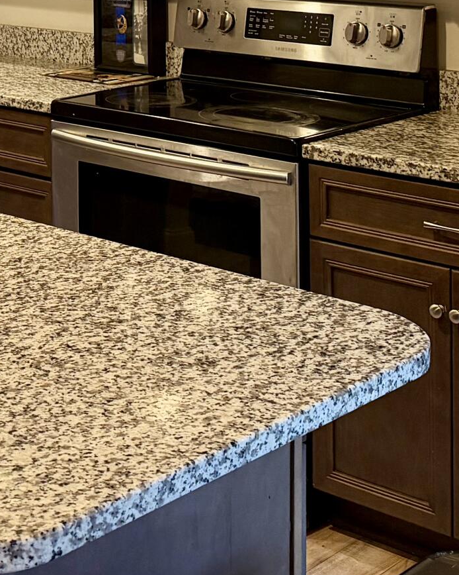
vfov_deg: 22.1
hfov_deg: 18.1
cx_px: -72
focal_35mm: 81
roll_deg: +0.7
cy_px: -85
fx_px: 1376
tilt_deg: -2.2
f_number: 1.78
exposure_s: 1/60
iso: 320
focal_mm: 6.76
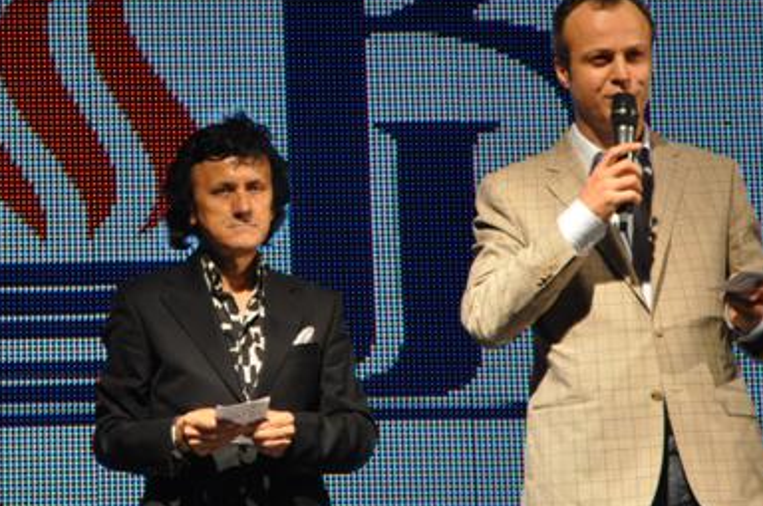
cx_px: 225
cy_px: 204
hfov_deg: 12.3
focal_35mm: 167
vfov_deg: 8.2
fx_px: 3535
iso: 800
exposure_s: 1/50
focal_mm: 58
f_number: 5
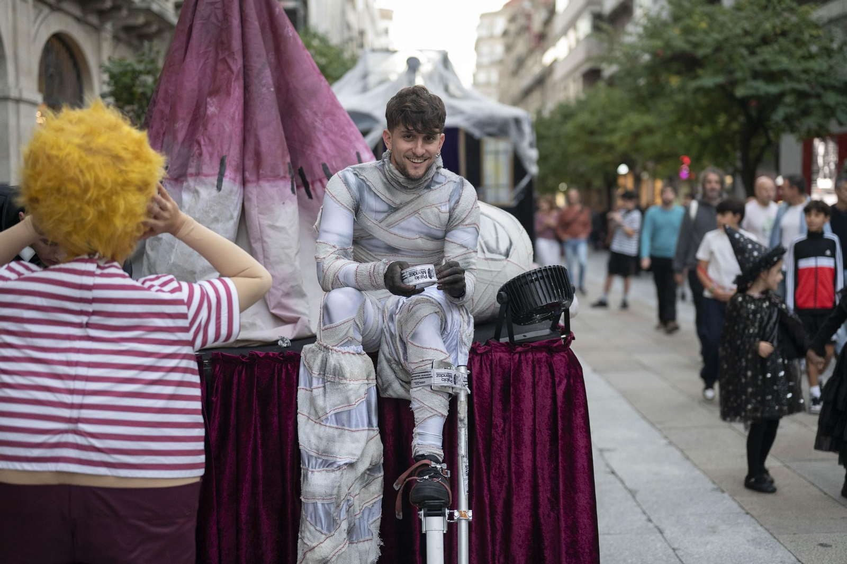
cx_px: 424
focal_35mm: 50
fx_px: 1176
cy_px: 282
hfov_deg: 39.6
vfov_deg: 27.0
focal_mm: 50
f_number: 2.2
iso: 3200
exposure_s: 1/640
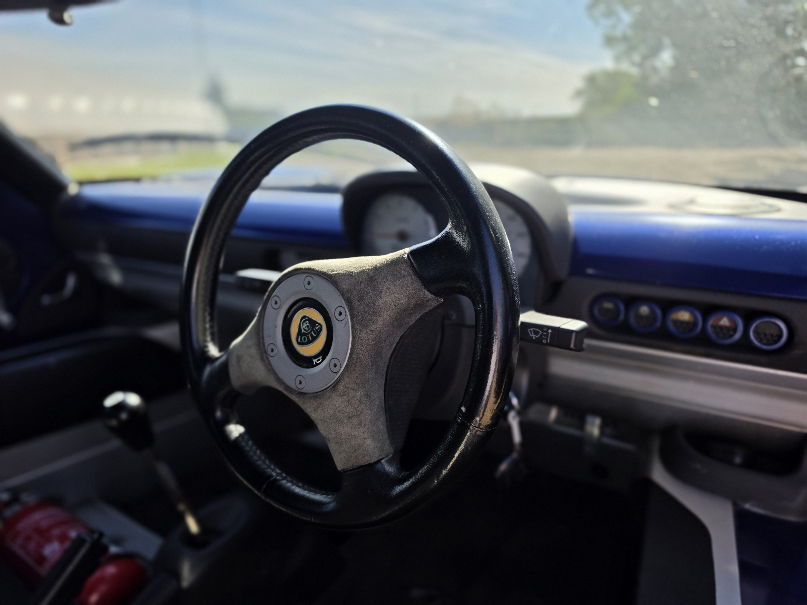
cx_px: 404
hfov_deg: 73.9
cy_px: 302
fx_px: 536
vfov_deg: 58.9
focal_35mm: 23
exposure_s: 1/5015
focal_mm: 6.5
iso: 64
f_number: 1.4
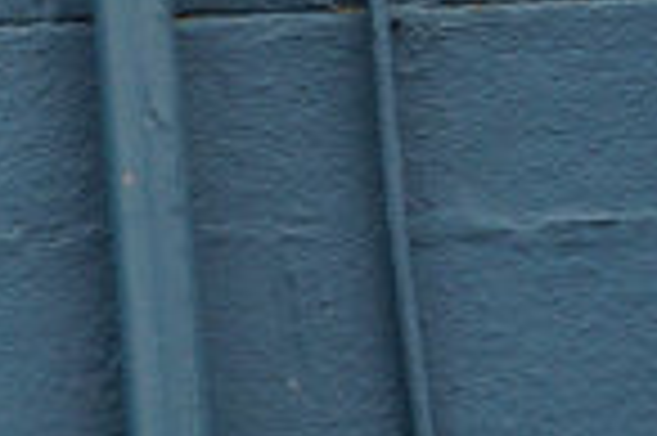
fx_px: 5706
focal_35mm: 313
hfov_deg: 6.2
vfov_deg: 4.3
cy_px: 996
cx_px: -1102
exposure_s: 1/60
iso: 160
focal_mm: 38
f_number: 5.6
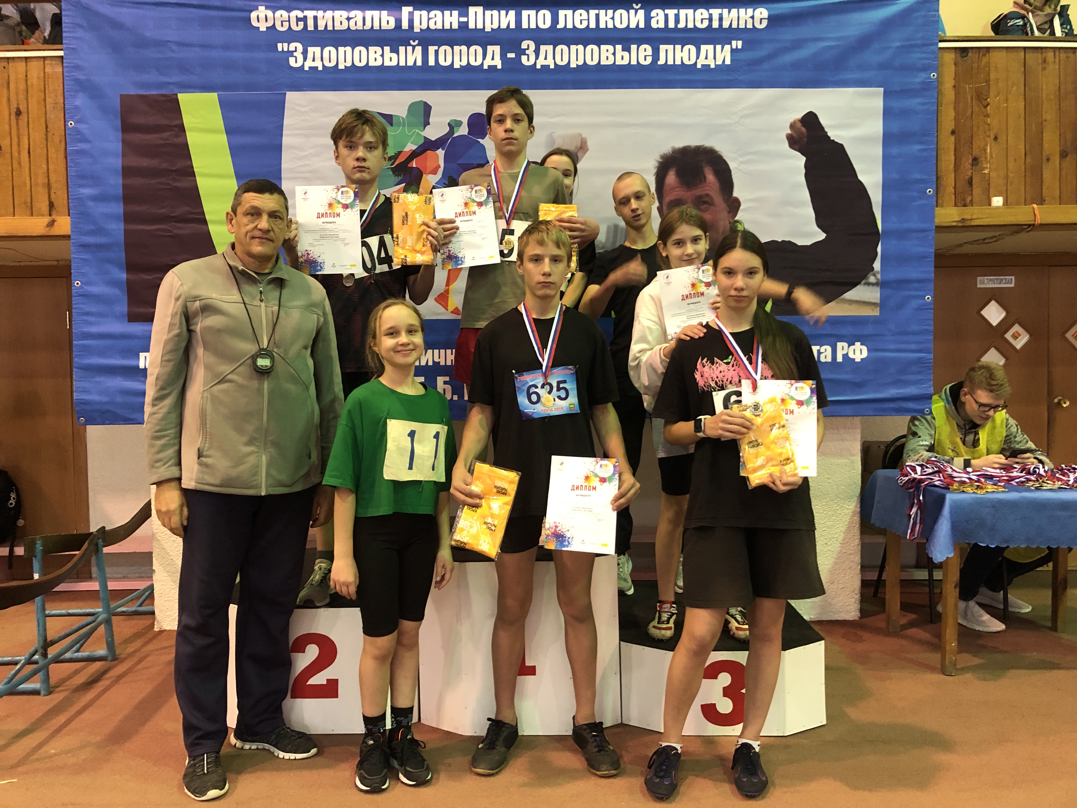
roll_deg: +0.5
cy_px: 404
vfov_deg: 49.7
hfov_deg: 63.4
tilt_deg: -2.6
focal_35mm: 28
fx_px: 871
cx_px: 538
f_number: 1.8
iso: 250
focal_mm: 3.99
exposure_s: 1/50
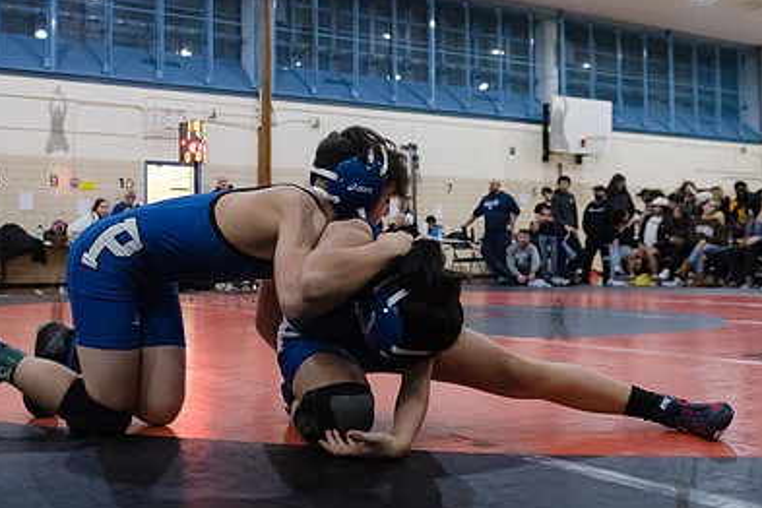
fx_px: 868
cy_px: 212
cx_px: 310
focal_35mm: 41
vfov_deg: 32.6
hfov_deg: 47.2
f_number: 3.2
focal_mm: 24
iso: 8000
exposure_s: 1/320
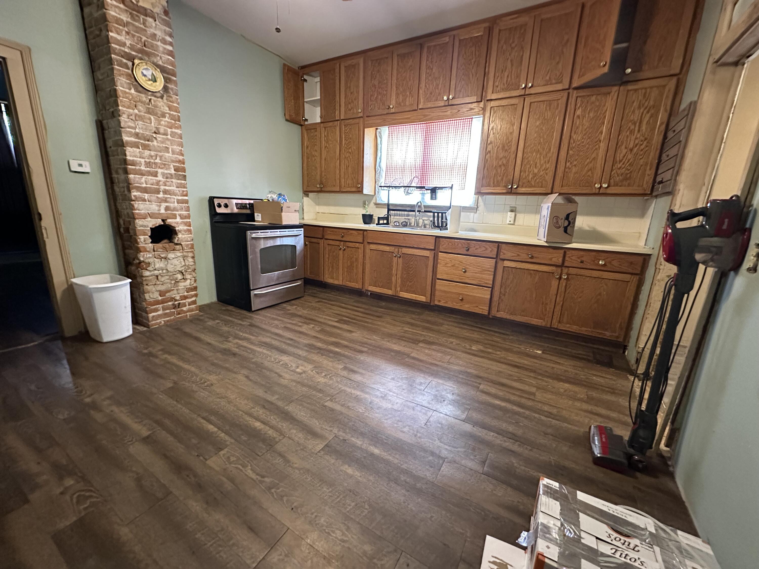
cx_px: 380
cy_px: 284
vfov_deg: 85.7
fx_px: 307
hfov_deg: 102.1
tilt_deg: -13.2
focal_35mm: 14
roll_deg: -2.3
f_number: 2.2
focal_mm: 2.22
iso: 1000
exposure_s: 1/60
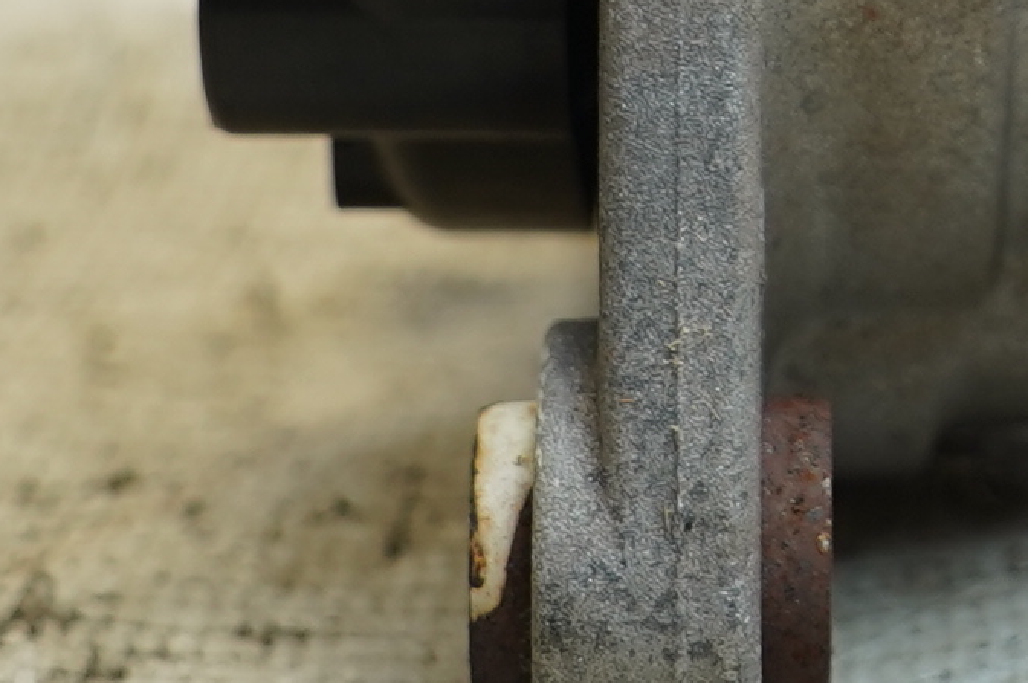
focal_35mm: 152
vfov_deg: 8.7
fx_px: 4335
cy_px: -458
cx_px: 1239
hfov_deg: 13.2
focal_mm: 23
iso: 250
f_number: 4
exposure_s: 1/60
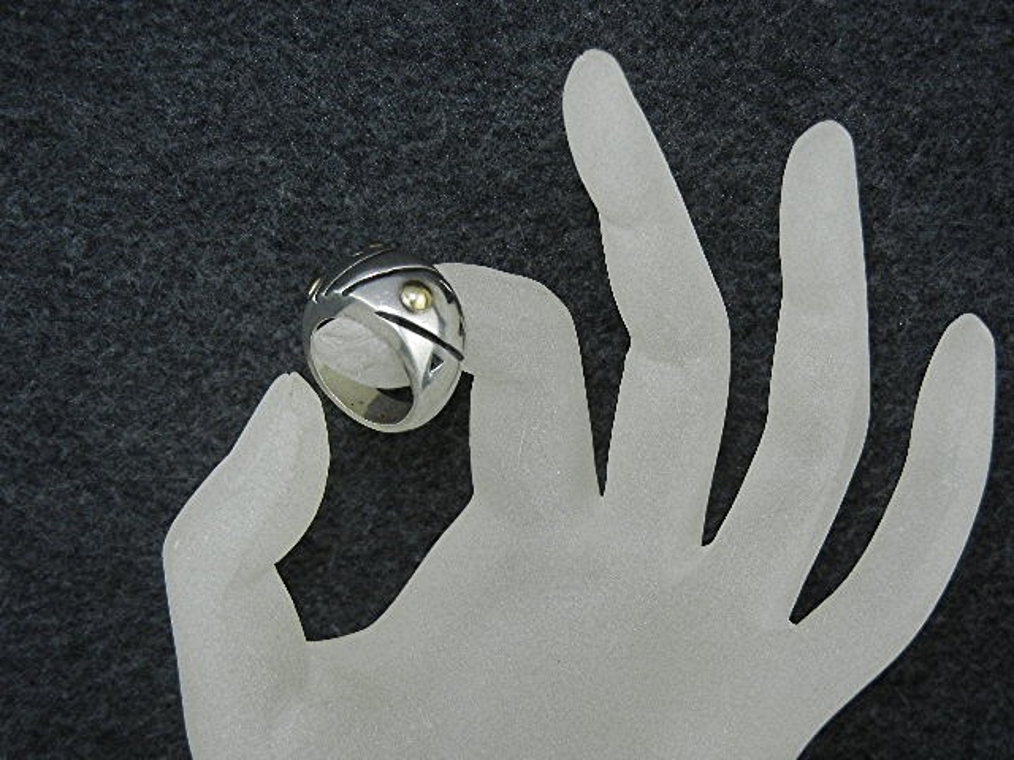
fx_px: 1728
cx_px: 507
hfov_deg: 32.7
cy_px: 380
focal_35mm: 59
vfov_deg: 24.8
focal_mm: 10.6
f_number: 4
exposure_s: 1/30
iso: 333
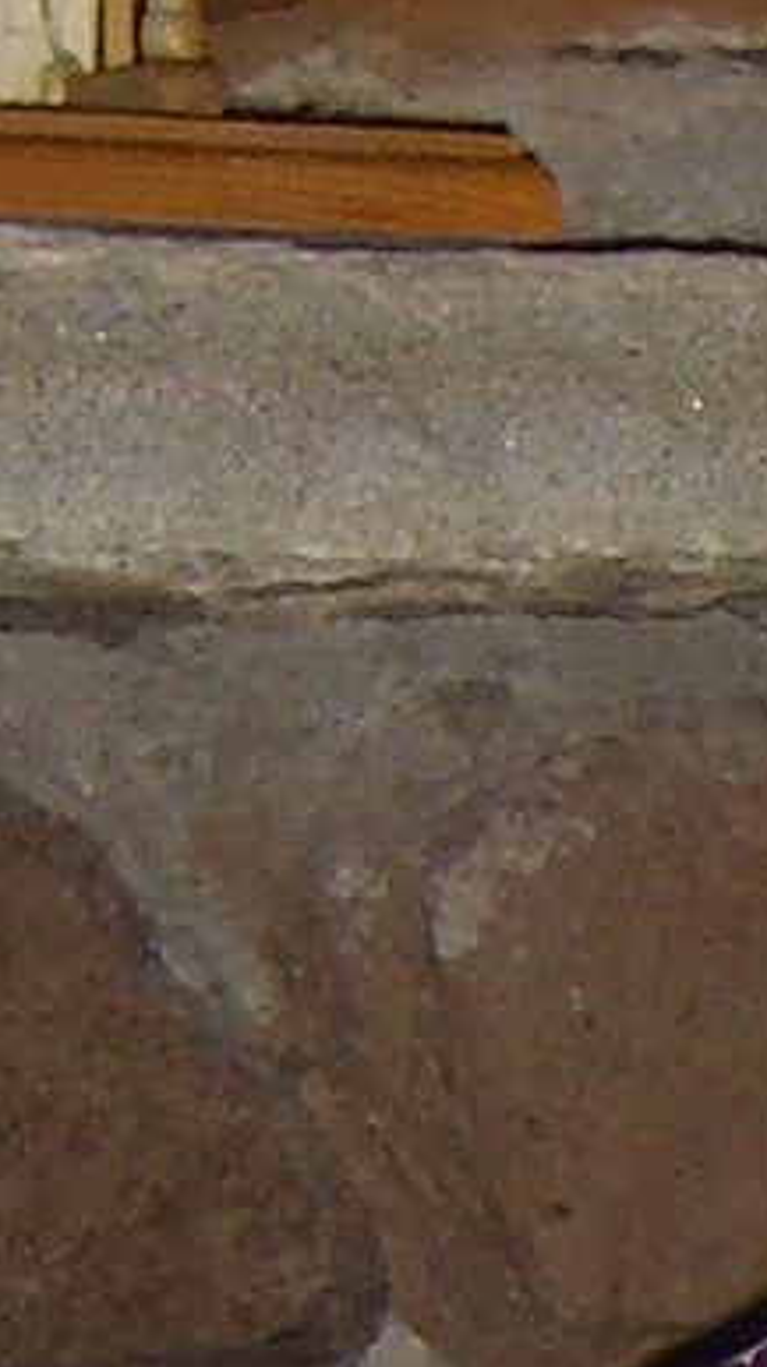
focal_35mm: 329
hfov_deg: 3.5
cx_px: 3277
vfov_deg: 6.4
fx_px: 11924
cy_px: 2791
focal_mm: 7.9
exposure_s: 1/60
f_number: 2.8
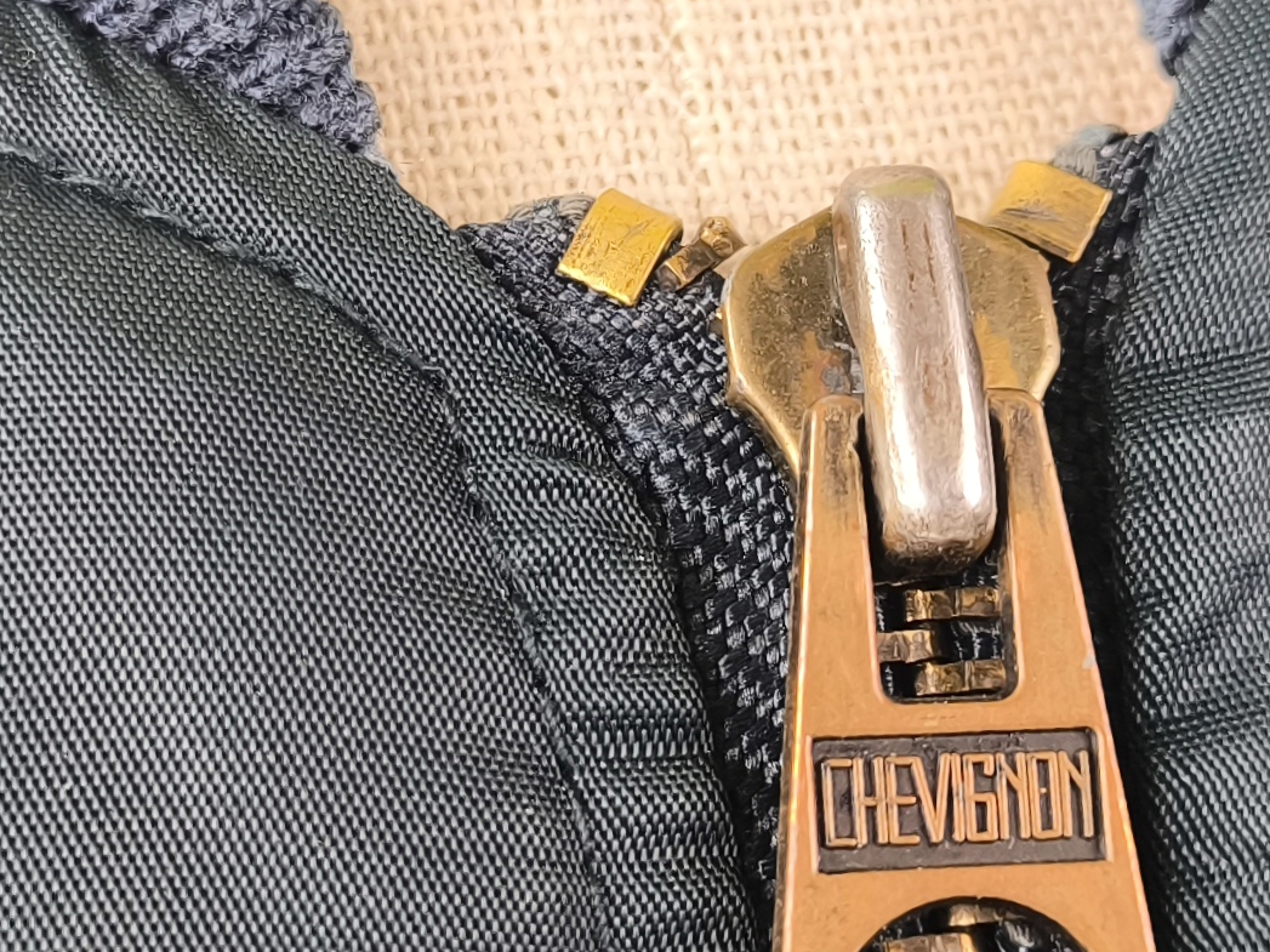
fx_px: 2861
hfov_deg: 25.0
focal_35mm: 78
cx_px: 721
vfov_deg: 18.9
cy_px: 503
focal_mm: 6.92
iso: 160
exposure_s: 1/100
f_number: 1.9
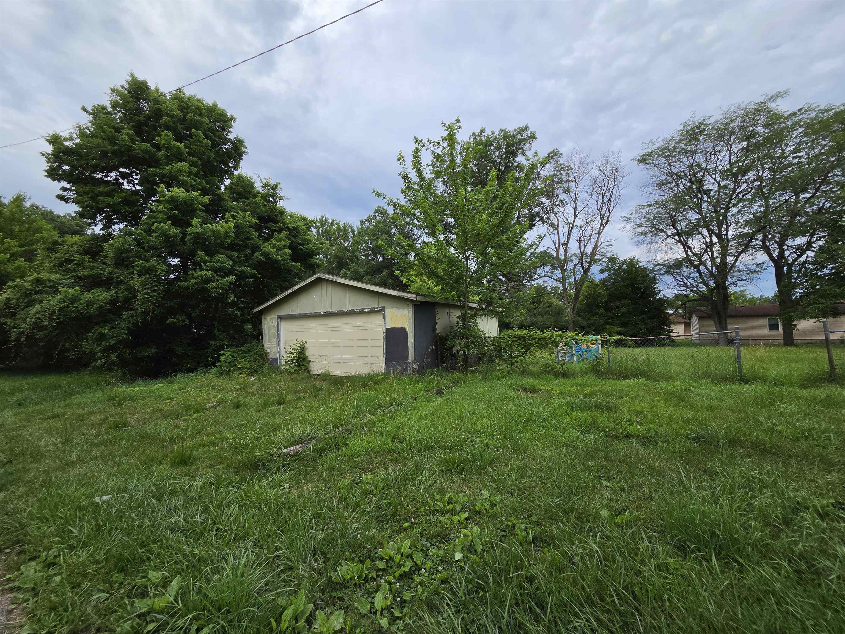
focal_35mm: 13
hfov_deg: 106.2
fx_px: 317
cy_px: 317
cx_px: 422
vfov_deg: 89.9
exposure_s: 1/1654
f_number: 2.2
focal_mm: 2.2
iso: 100
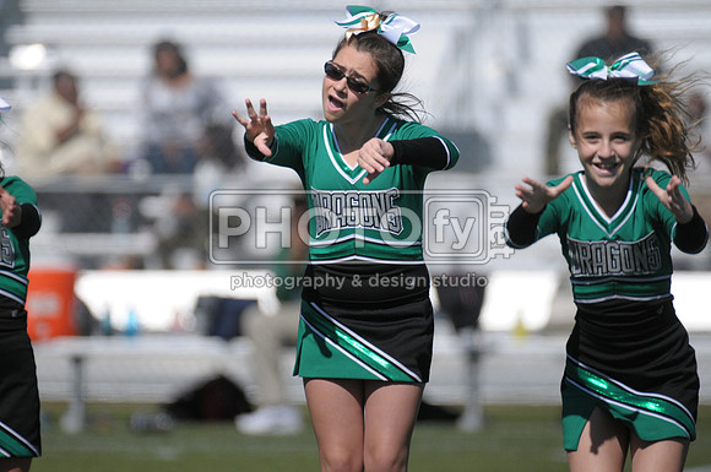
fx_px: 11833
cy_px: 236
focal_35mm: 600
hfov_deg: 3.4
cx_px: 356
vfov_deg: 2.3
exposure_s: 1/8000
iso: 640
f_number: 4
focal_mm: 400
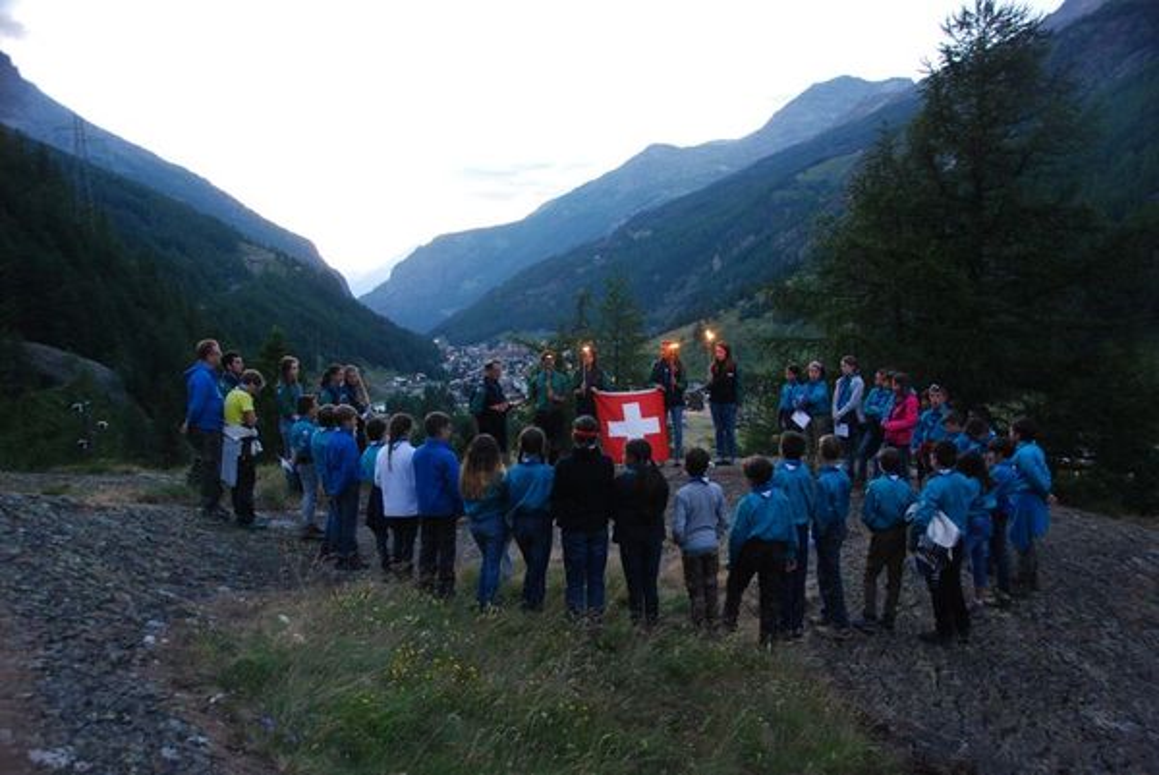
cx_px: 580
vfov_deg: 43.7
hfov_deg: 61.9
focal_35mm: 30
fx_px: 967
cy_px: 388
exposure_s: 1/10
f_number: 3.8
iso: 1000
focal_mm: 20
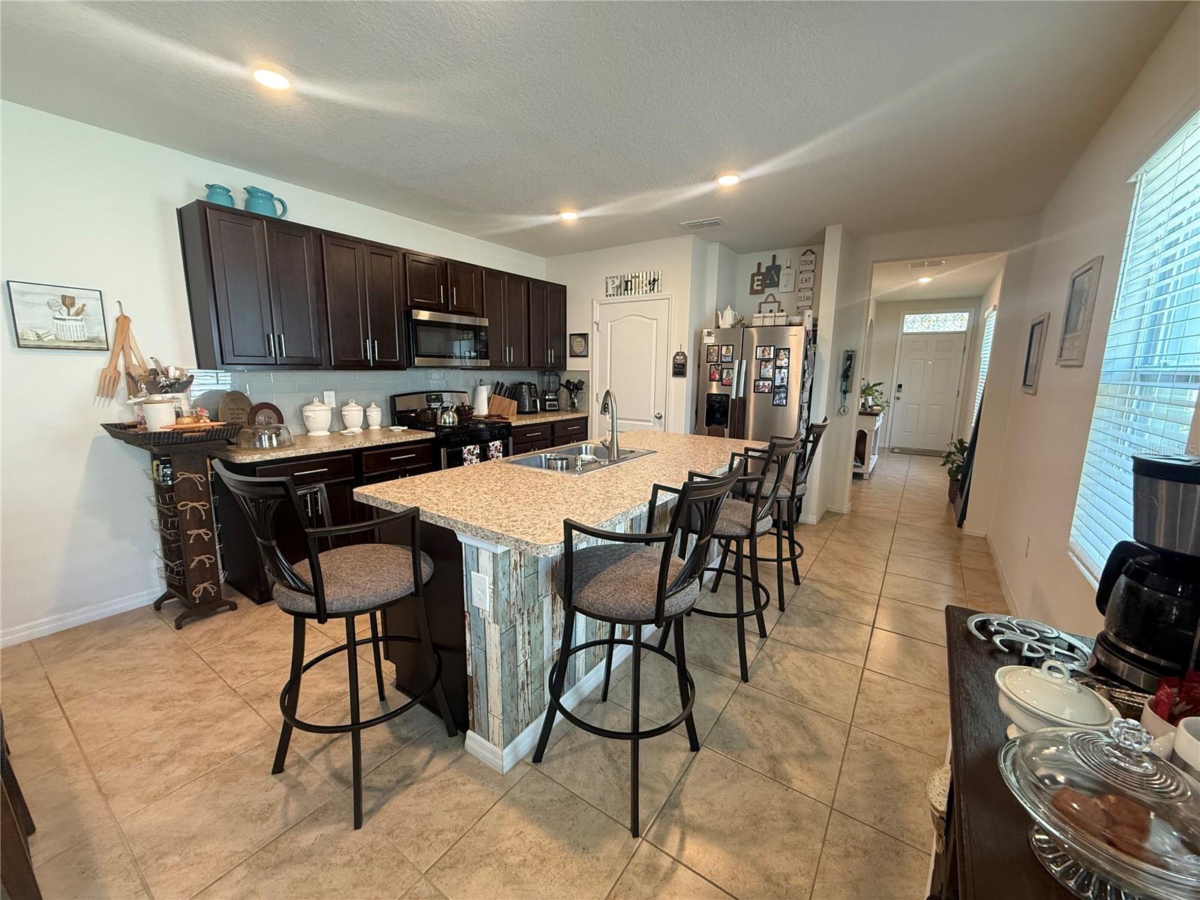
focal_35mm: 14
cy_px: 450
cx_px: 600
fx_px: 485
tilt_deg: -9.2
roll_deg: -0.7
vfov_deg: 85.7
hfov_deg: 102.1
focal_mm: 2.22
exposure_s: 1/60
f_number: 2.2
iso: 320
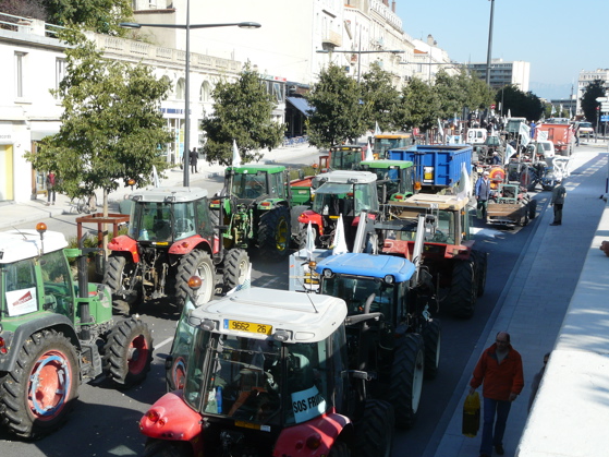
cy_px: 224
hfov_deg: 37.5
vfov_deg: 28.5
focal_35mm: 51
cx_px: 287
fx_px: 897
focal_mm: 7.9
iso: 100
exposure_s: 1/320
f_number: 5.6
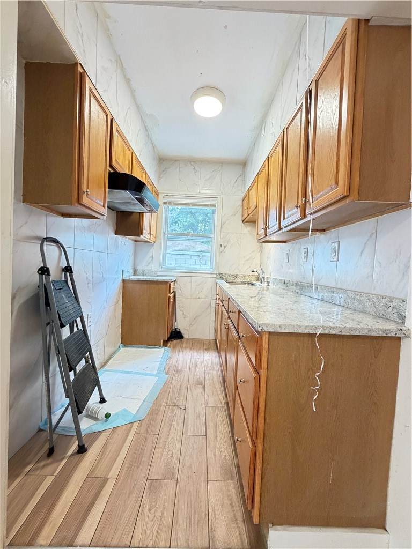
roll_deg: -3.2
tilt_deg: -1.5
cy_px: 274
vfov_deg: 102.1
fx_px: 222
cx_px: 206
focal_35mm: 14
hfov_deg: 85.7
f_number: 2.2
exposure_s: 1/60
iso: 500
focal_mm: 2.22
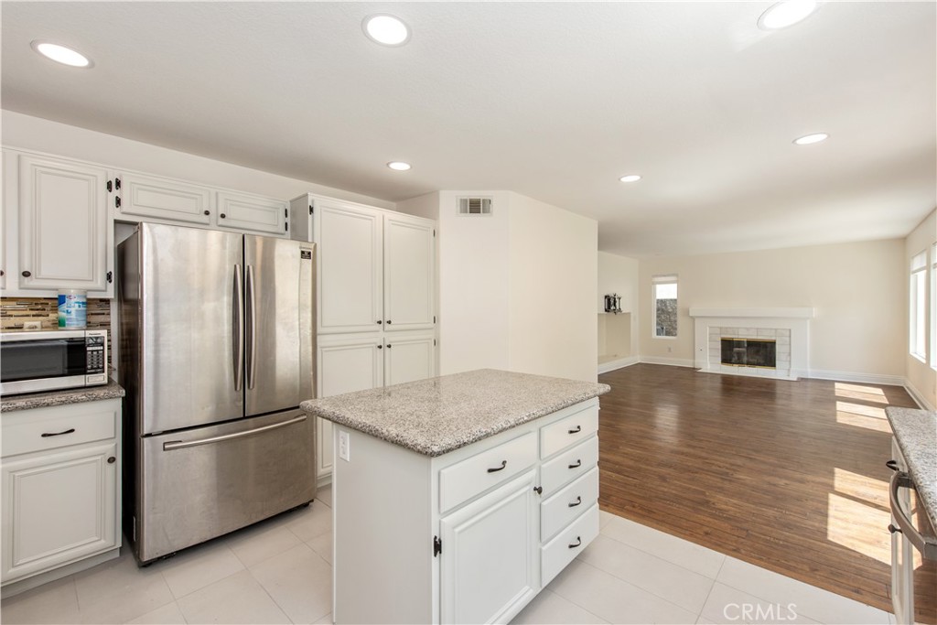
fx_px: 390
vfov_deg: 77.3
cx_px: 468
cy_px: 312
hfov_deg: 100.4
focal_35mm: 15
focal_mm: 15
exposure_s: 1/125
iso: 280
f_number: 5.6
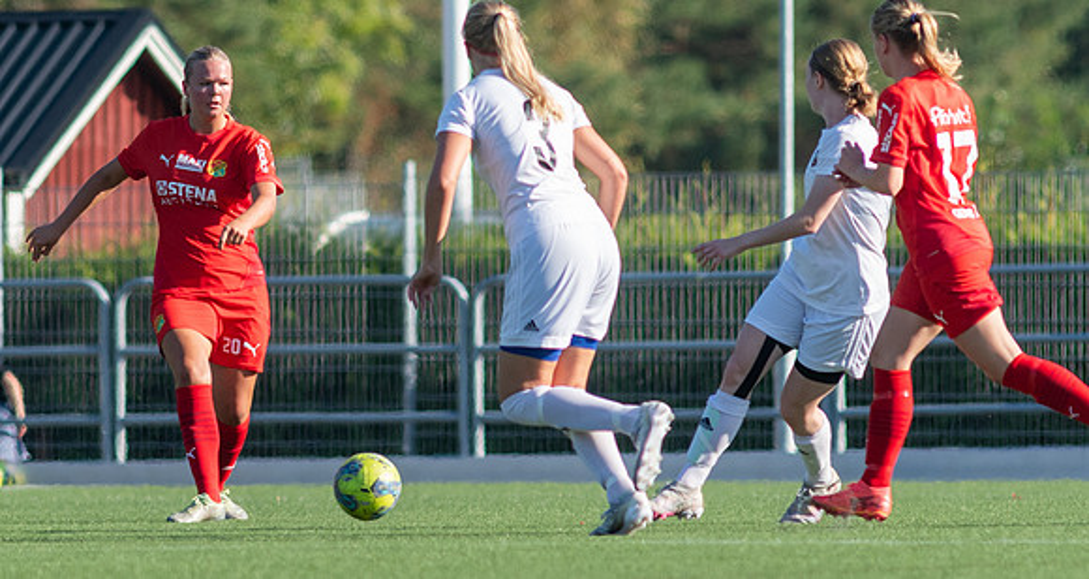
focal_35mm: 901
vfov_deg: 1.3
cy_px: 239
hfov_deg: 2.4
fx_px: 25679
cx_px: 319
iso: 220
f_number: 3.5
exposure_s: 1/1600
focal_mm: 300
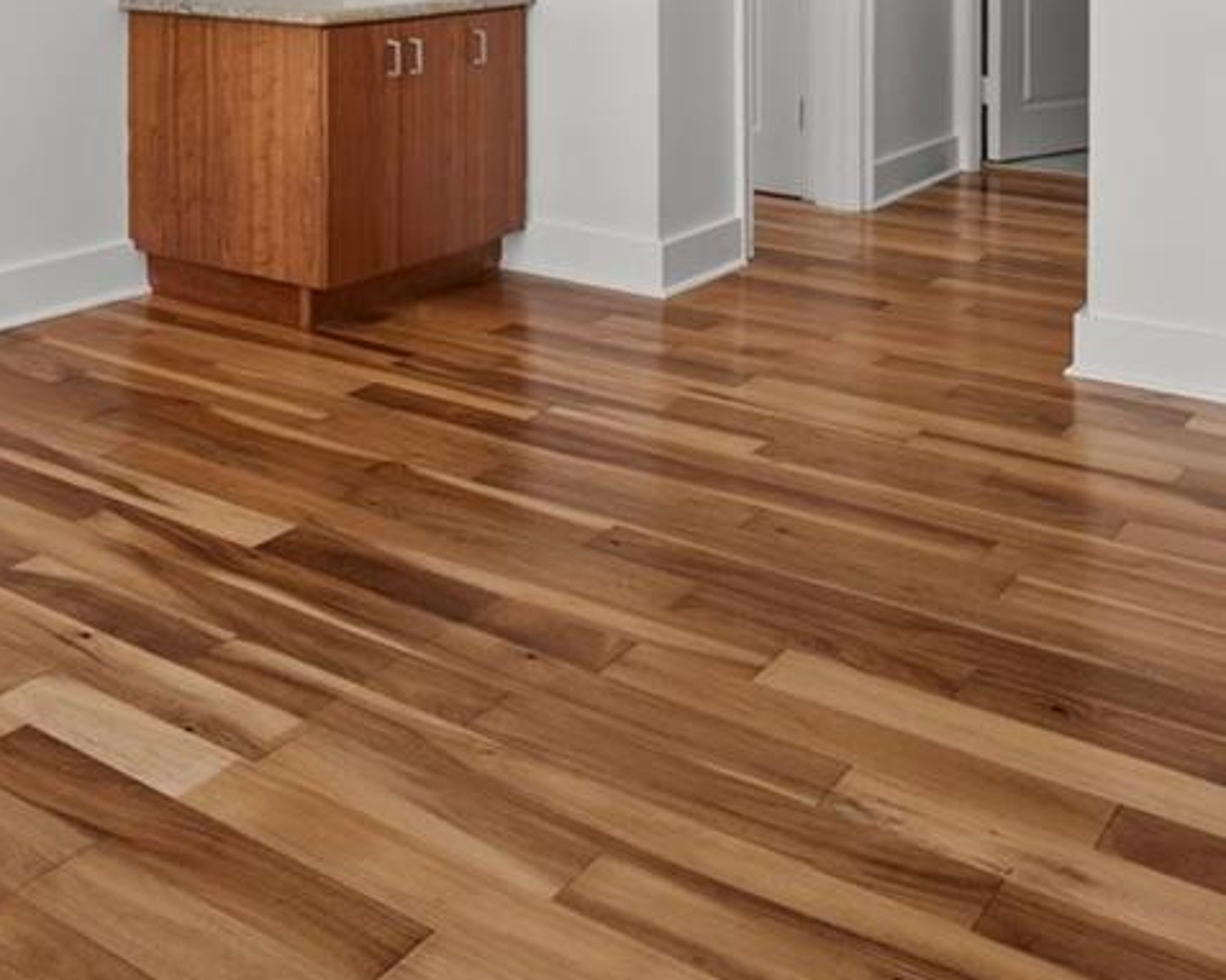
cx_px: 139
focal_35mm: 44
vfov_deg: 30.1
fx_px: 1596
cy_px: -139
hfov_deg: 39.2
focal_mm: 14
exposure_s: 1/2.5
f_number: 8
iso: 250
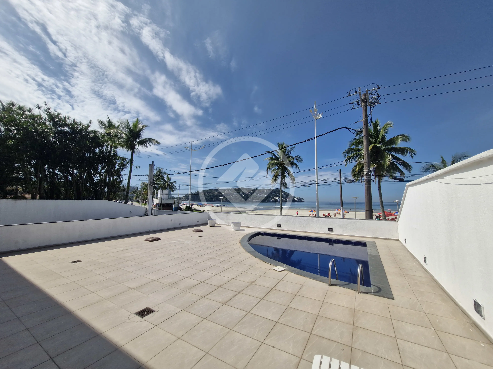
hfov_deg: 106.2
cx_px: 246
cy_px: 184
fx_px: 185
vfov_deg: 89.9
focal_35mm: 13
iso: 50
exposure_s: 1/4072
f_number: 2.2
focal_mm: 1.74
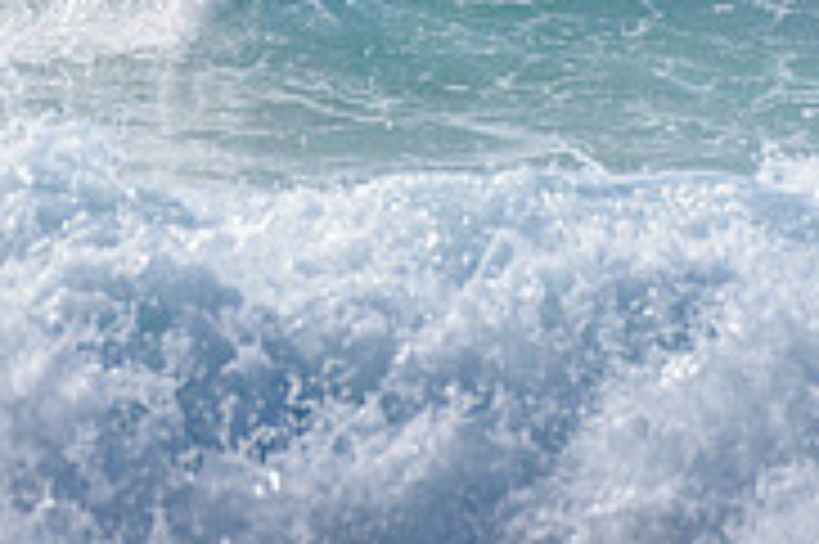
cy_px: -244
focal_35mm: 1952
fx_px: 44367
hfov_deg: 1.1
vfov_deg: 0.7
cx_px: 132
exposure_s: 1/2000
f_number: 5.6
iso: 140
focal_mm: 500
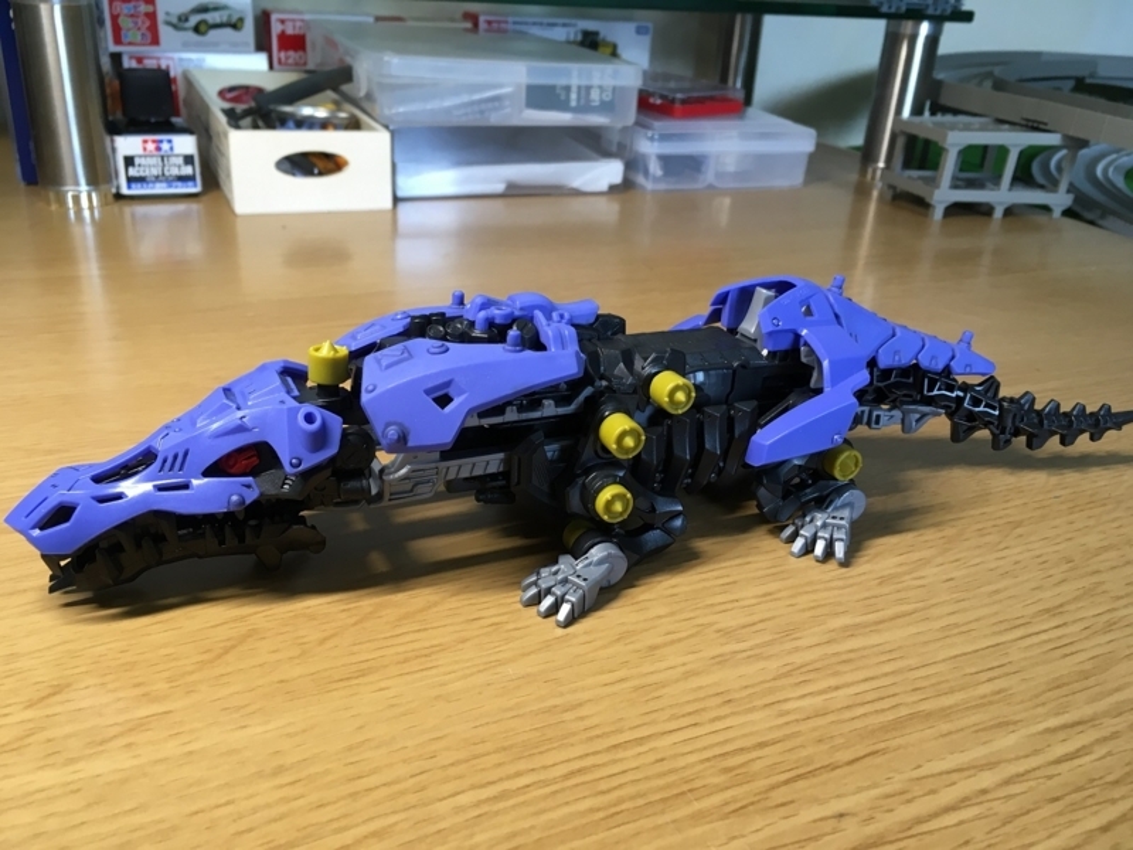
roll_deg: -4.4
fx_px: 949
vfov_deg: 48.2
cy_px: 425
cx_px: 566
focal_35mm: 29
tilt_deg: -27.0
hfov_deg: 61.7
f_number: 2.2
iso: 50
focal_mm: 4.15
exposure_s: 1/30
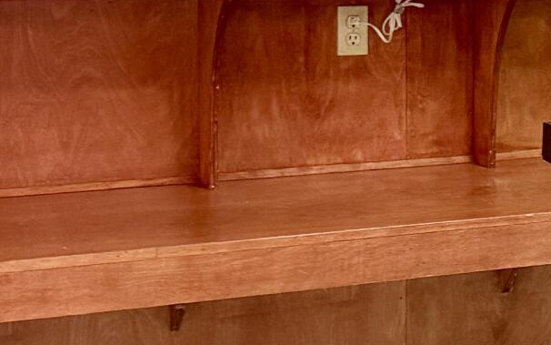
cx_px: 738
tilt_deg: -6.0
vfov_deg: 10.4
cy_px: 36
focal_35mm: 126
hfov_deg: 15.7
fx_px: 1892
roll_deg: -0.5
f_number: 1.78
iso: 640
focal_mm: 6.76
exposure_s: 1/40
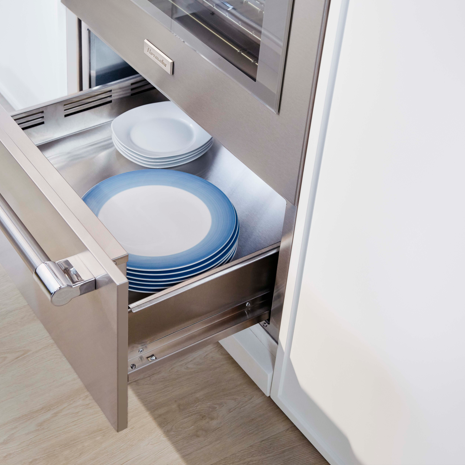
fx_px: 973
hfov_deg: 26.7
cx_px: 138
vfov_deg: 26.9
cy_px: 232
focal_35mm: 64
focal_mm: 50
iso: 800
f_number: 7.1
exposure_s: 1/10
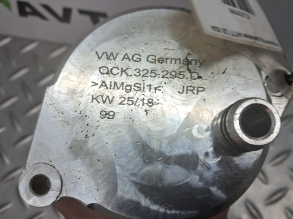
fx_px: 271
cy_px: 110
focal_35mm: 32
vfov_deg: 44.1
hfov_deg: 56.9
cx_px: 145
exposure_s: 1/50
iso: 50
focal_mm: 4
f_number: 1.8
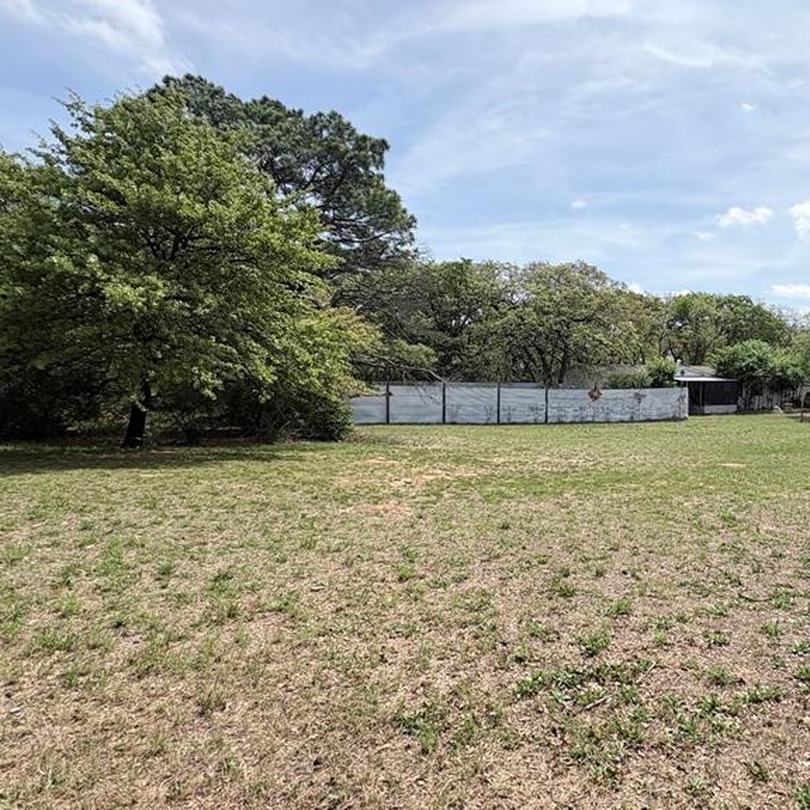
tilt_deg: -0.9
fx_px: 582
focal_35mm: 22
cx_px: 579
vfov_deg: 69.6
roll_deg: -0.2
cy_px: 392
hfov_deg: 66.5
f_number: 2.2
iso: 50
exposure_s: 1/2342
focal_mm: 2.22
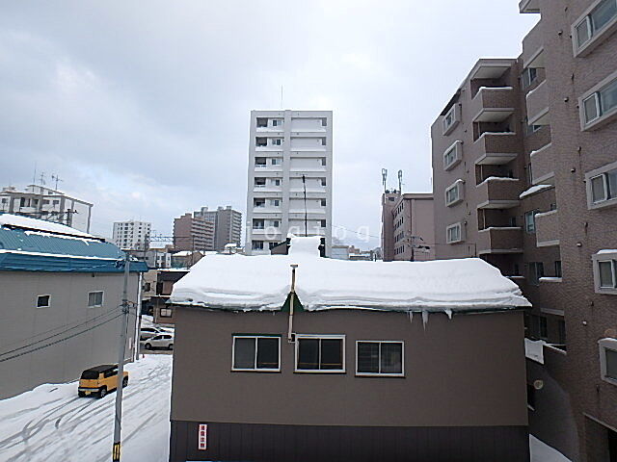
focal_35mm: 21
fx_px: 374
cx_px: 308
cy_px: 231
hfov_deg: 79.0
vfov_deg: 63.4
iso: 125
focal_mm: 3.7
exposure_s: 1/250
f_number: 3.5
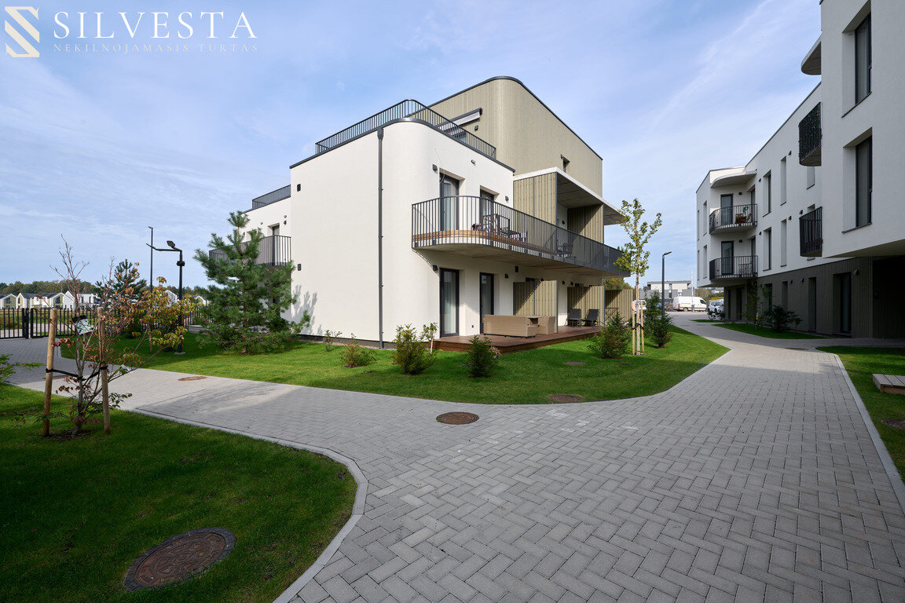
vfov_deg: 77.3
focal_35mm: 15
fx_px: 377
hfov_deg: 100.4
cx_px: 452
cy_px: 302
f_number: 11
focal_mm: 15
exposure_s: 1/60
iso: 64
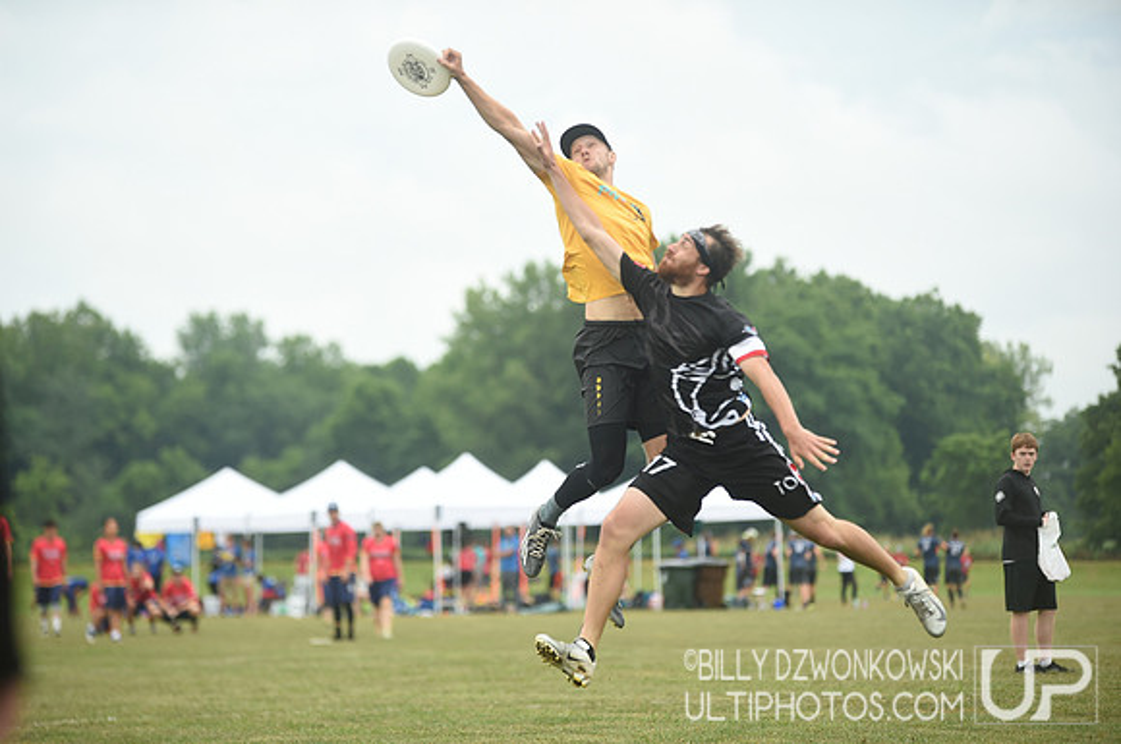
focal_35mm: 150
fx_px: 4664
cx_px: 560
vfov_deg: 9.1
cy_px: 372
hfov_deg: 13.7
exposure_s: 1/1000
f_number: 2.8
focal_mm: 150
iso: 320
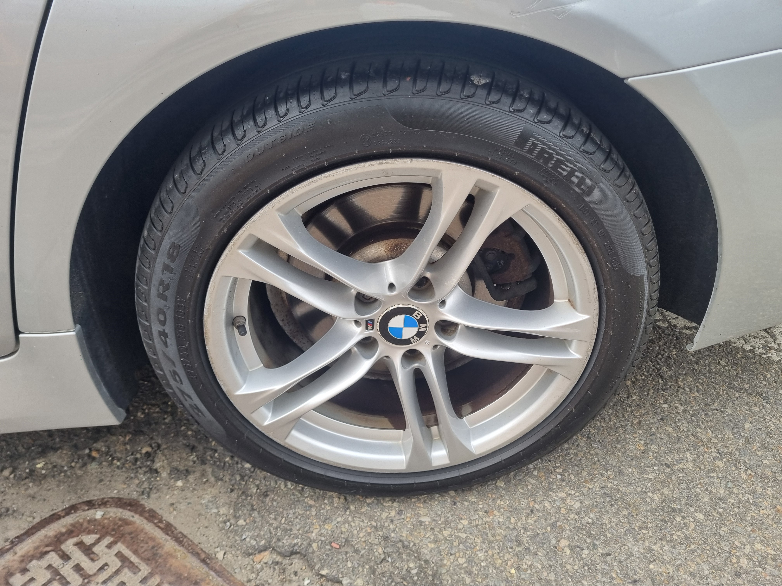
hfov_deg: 67.3
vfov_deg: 53.1
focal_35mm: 26
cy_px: 293
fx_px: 587
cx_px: 391
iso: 50
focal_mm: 5.4
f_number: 1.8
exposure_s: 1/282
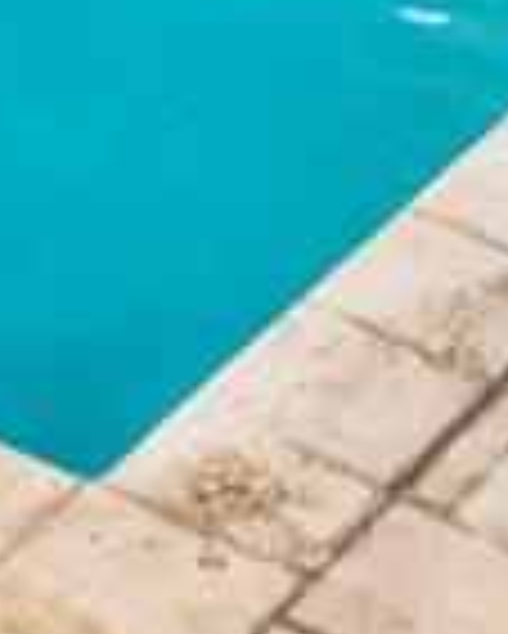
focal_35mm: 170
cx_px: -378
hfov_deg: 8.8
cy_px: -1538
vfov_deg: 8.5
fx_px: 3191
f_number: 5
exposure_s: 1/25
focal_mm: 16
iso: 100
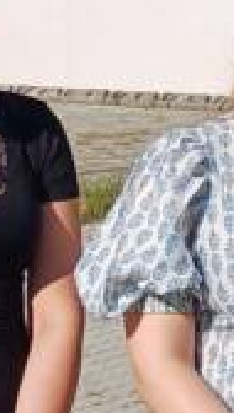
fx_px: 2175
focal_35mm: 198
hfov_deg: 6.1
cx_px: -5
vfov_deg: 10.8
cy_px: 86
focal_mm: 4.65
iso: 50
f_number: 1.8
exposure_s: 1/1919
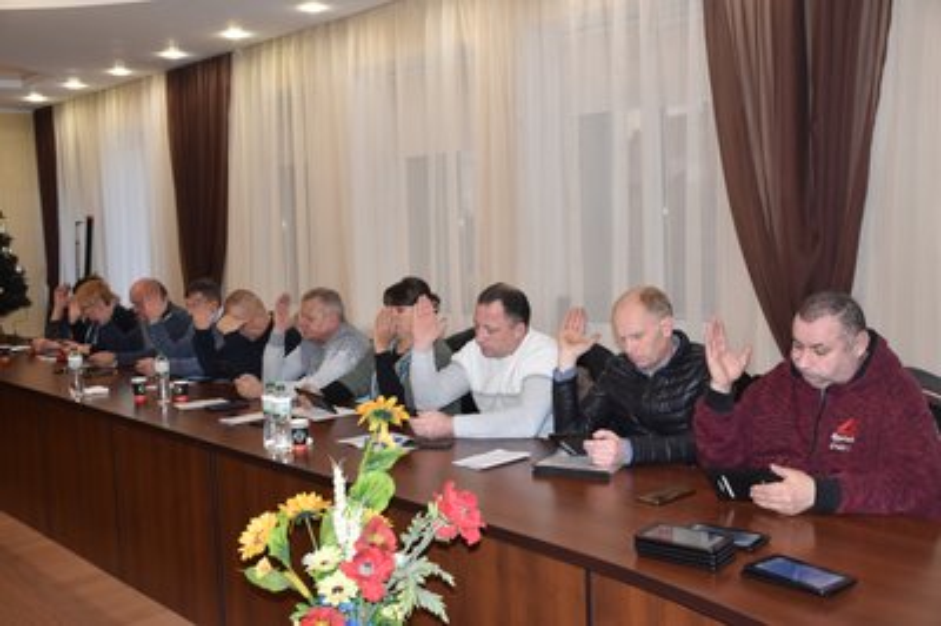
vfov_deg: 36.8
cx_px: 470
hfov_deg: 53.2
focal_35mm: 36
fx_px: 940
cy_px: 313
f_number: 4
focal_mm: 24
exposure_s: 1/60
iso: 800
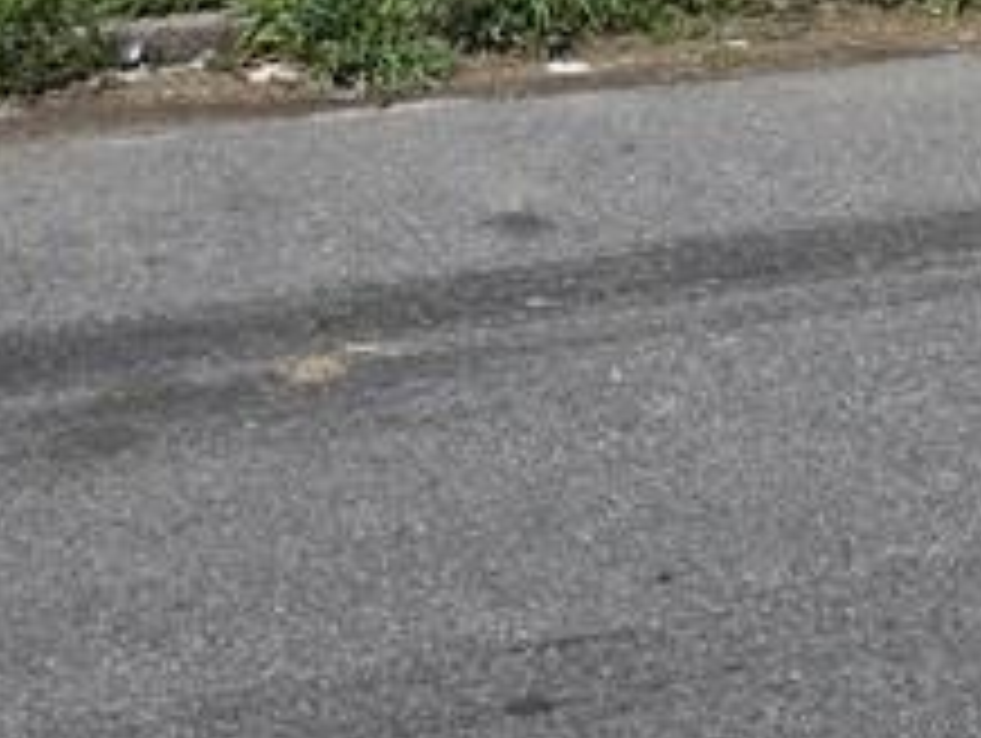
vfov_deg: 11.8
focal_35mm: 108
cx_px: 814
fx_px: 3064
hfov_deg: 18.0
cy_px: -868
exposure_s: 1/7944
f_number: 1.7
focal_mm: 6.3
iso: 64
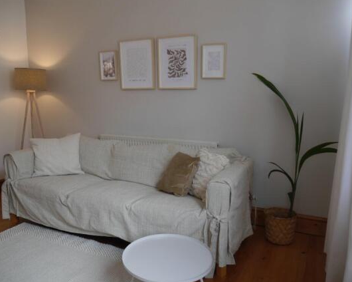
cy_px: 141
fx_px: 313
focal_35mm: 30
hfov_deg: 58.8
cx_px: 170
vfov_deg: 48.5
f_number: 3.5
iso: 160
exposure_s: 1/80
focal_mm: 14
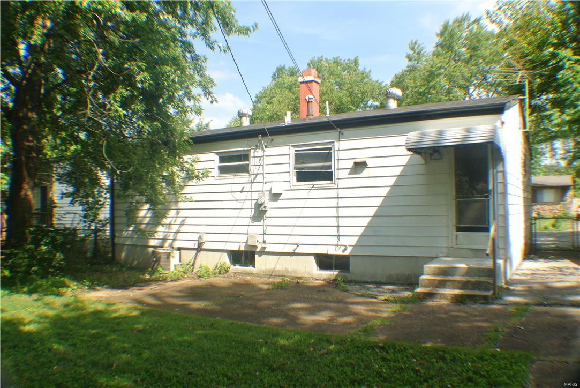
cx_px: 290
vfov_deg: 33.5
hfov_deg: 48.4
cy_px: 194
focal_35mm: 40
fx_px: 645
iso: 100
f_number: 10
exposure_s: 1/60
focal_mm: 15.1
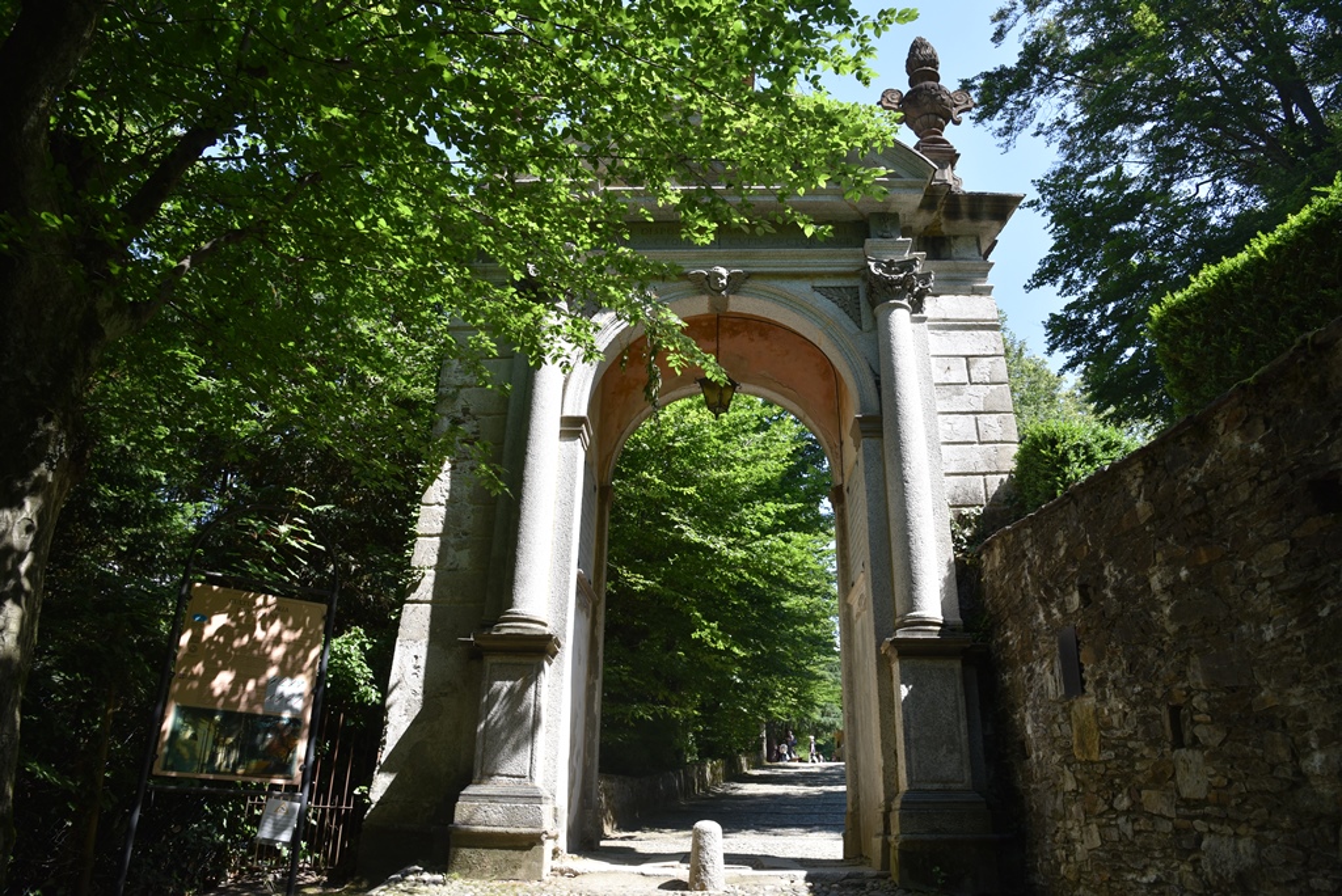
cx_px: 671
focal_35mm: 24
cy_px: 448
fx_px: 895
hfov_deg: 73.7
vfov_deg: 53.2
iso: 360
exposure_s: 1/250
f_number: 8
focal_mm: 24
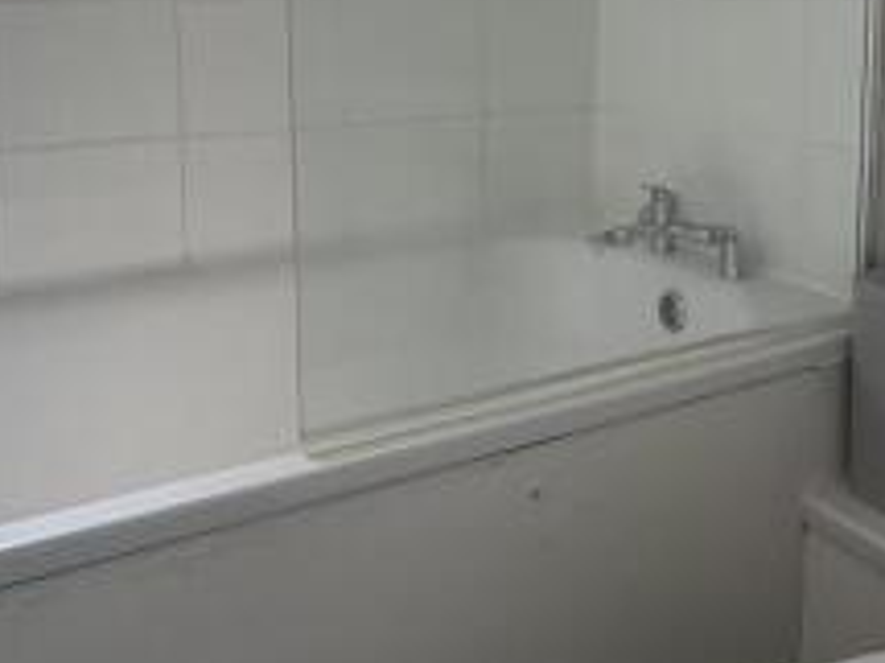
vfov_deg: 36.1
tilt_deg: -6.9
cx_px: 521
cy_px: 109
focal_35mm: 38
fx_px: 971
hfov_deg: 48.8
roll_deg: +0.7
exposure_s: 1/121
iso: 125
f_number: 2.2
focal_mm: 2.22
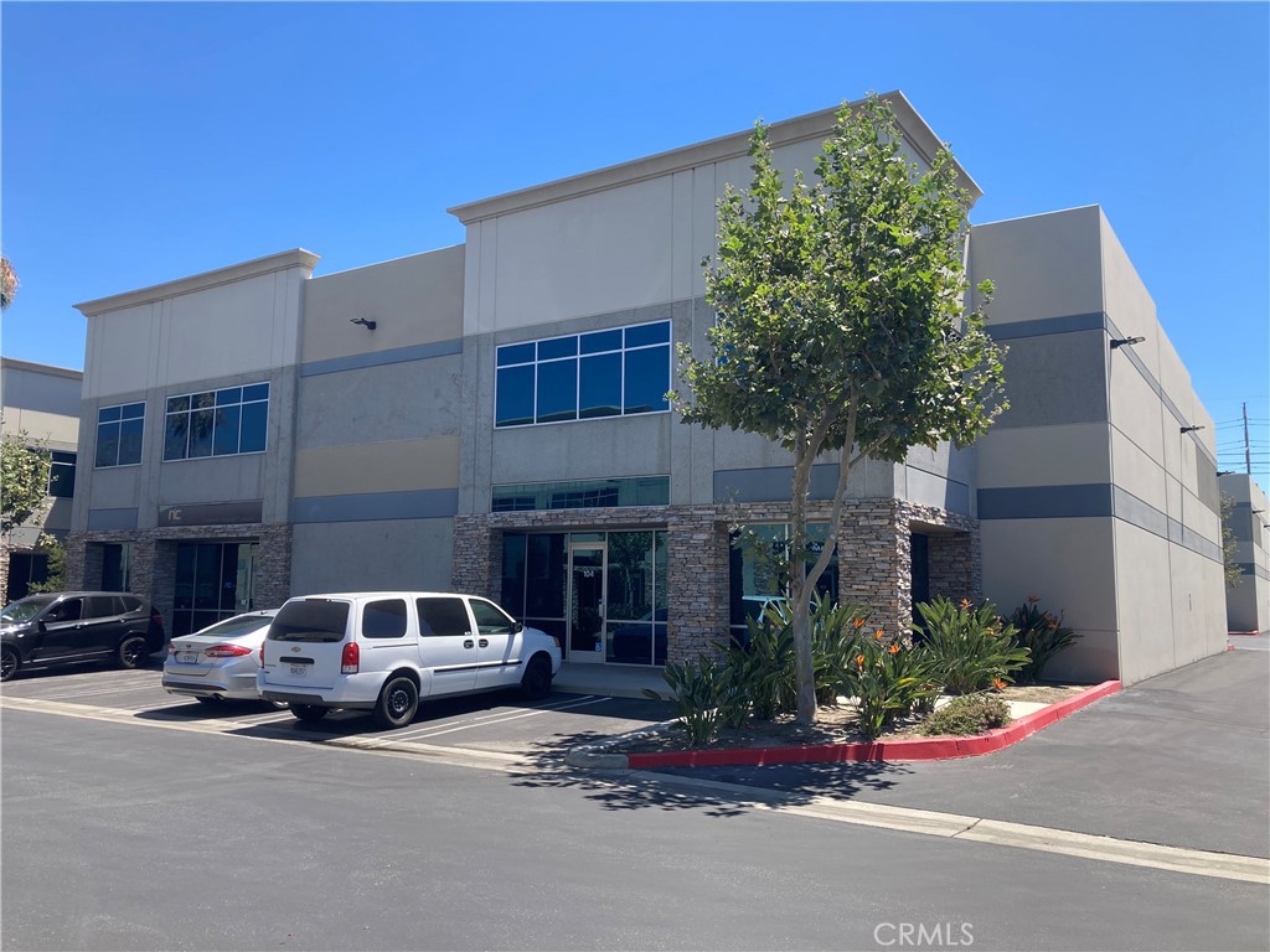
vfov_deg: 49.7
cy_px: 476
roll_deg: -1.5
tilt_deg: +6.4
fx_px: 1027
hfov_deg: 63.4
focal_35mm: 28
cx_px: 635
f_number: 1.8
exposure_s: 1/1091
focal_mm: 3.99
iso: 20
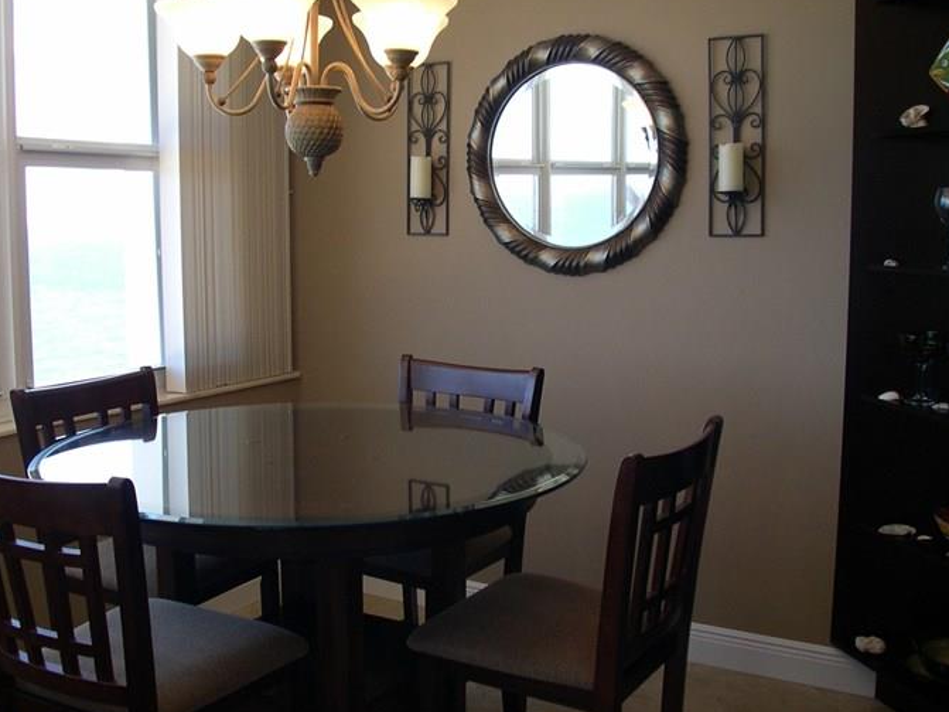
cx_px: 443
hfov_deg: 33.2
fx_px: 1590
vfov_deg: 25.2
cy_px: 365
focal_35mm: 58
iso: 100
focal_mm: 8
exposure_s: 1/47.7
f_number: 2.8
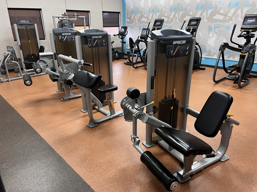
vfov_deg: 53.1
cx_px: 128
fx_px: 193
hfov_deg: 67.3
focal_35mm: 26
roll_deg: +1.3
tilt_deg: -21.4
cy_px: 96
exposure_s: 1/60
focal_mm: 5.7
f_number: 1.5
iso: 250
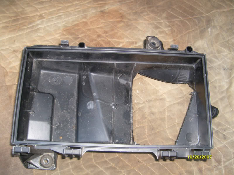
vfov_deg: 40.7
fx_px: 237
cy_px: 88
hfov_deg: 52.6
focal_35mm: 35
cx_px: 117
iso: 100
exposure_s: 1/45
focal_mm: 5.8
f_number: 2.8
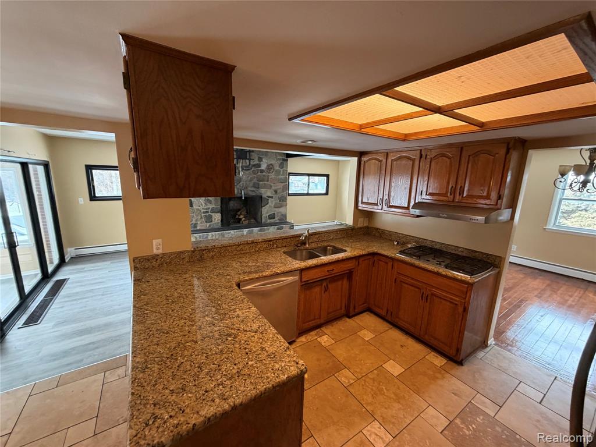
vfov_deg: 85.7
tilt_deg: -10.1
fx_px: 241
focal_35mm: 14
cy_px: 224
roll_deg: -1.6
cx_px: 298
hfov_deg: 102.1
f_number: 2.2
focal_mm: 2.22
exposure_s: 1/60
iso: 320
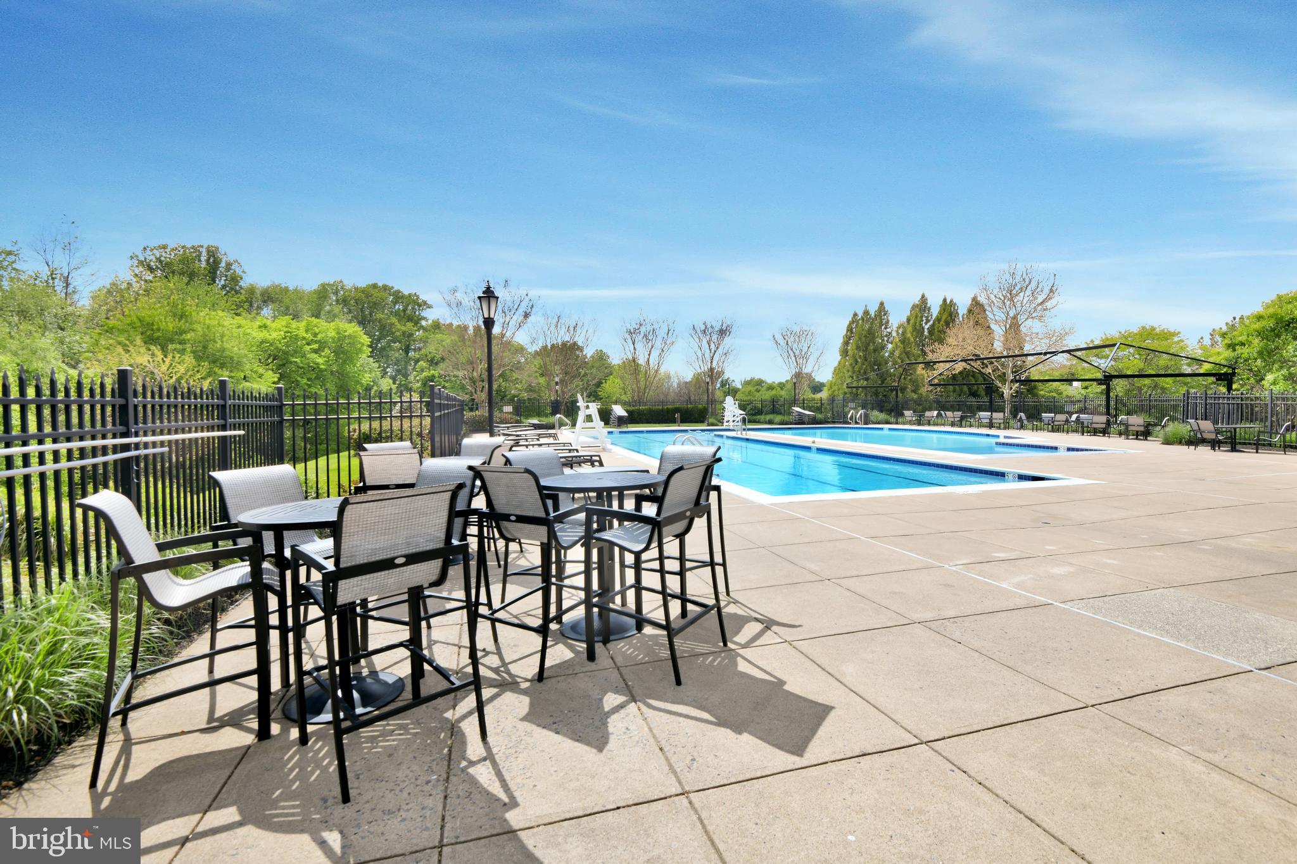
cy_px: 432
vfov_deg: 73.7
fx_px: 576
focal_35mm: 16
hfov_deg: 96.7
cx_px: 648
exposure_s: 1/125
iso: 100
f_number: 14
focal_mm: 16
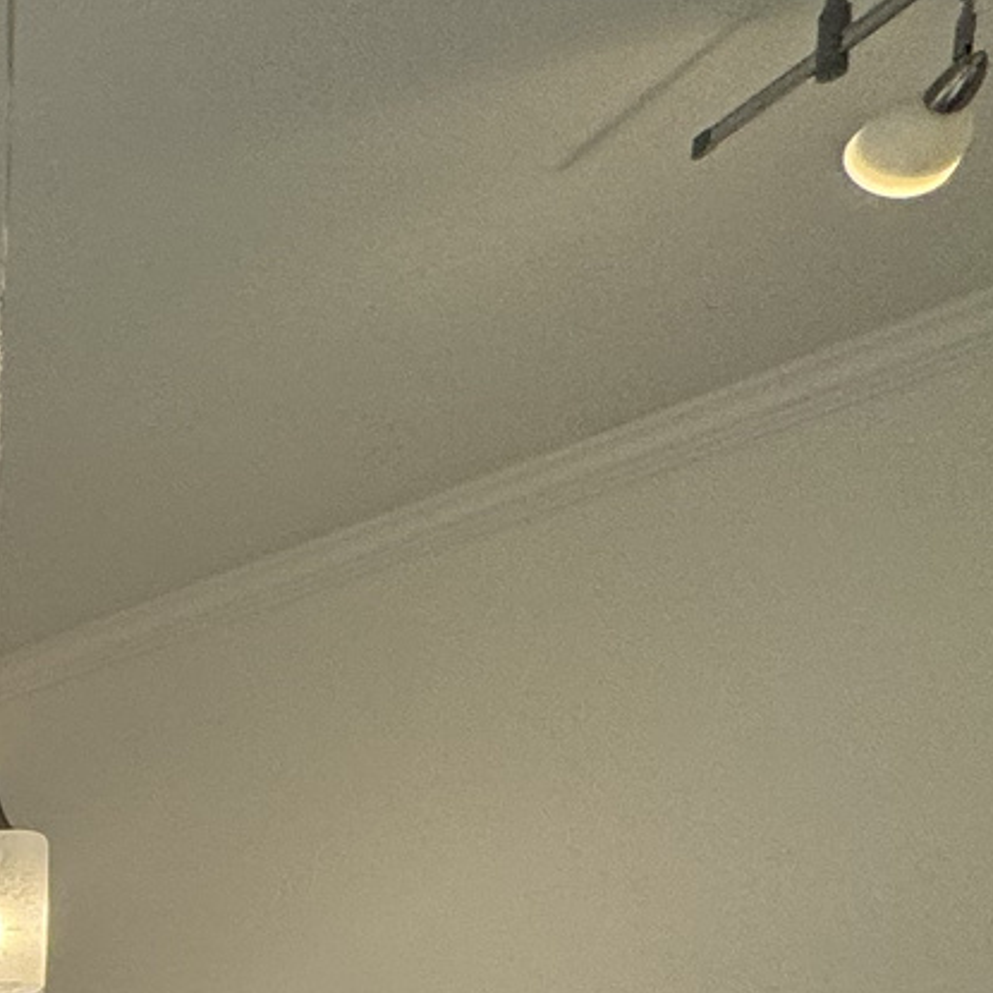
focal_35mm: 61
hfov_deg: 17.3
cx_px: -1132
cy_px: 1567
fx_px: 1980
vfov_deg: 22.2
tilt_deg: -5.0
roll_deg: +1.7
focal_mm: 2.22
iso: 64
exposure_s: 1/120
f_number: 2.2
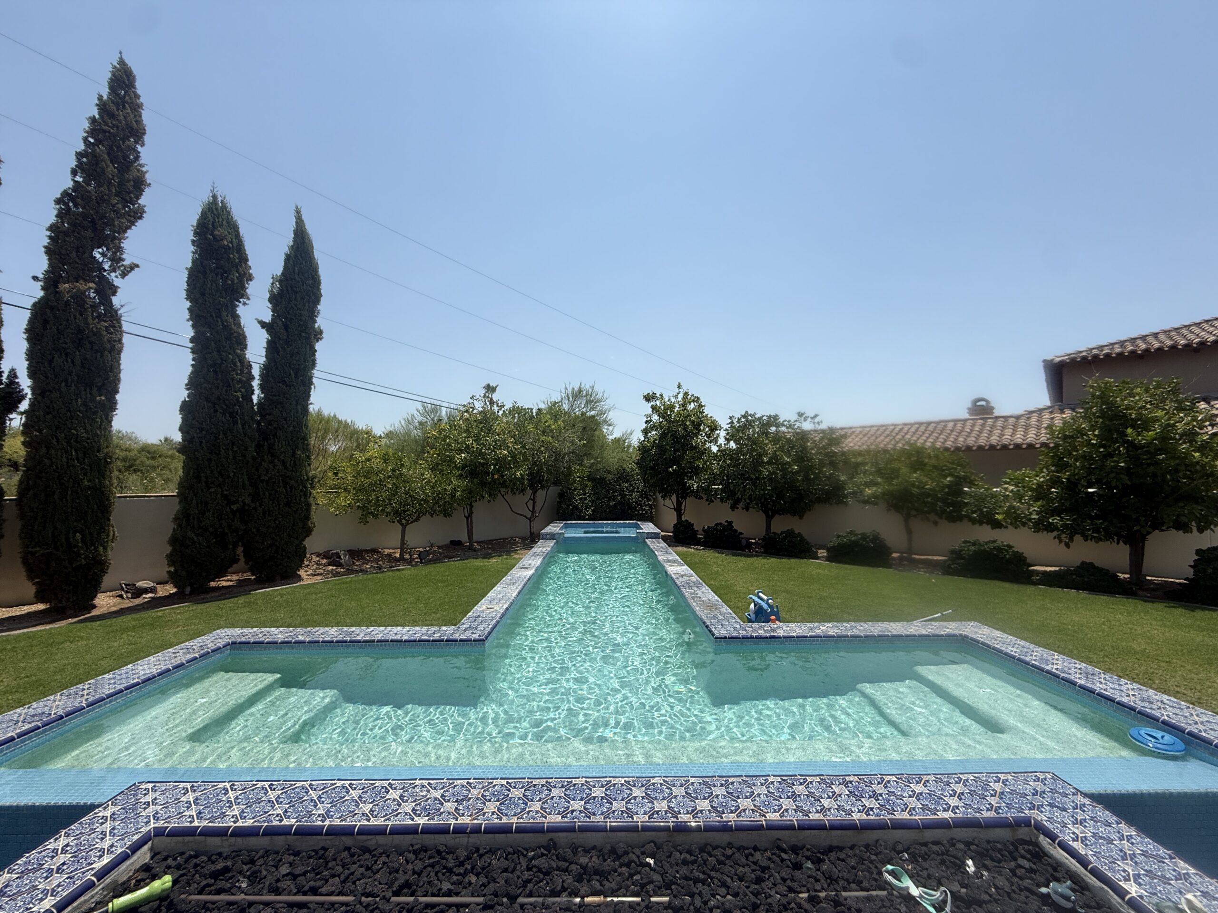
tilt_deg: +2.3
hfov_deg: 102.1
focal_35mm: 14
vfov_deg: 85.7
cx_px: 609
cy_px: 456
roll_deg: +0.8
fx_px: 493
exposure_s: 1/3125
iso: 50
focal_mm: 2.22
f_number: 2.2
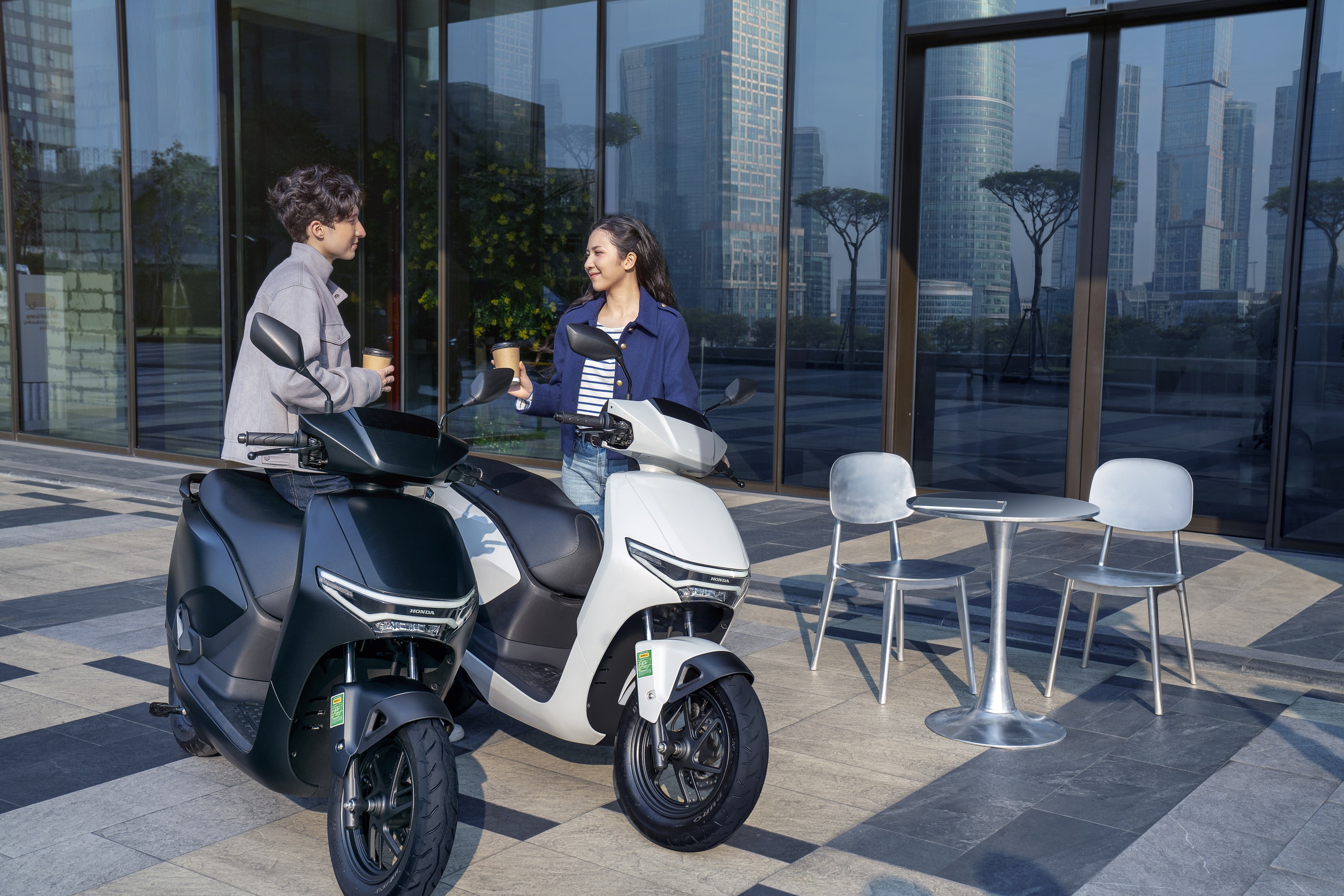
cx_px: 672
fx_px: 1419
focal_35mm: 38
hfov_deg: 50.7
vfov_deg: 35.1
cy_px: 448
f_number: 6.3
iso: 100
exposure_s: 1/200
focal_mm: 38
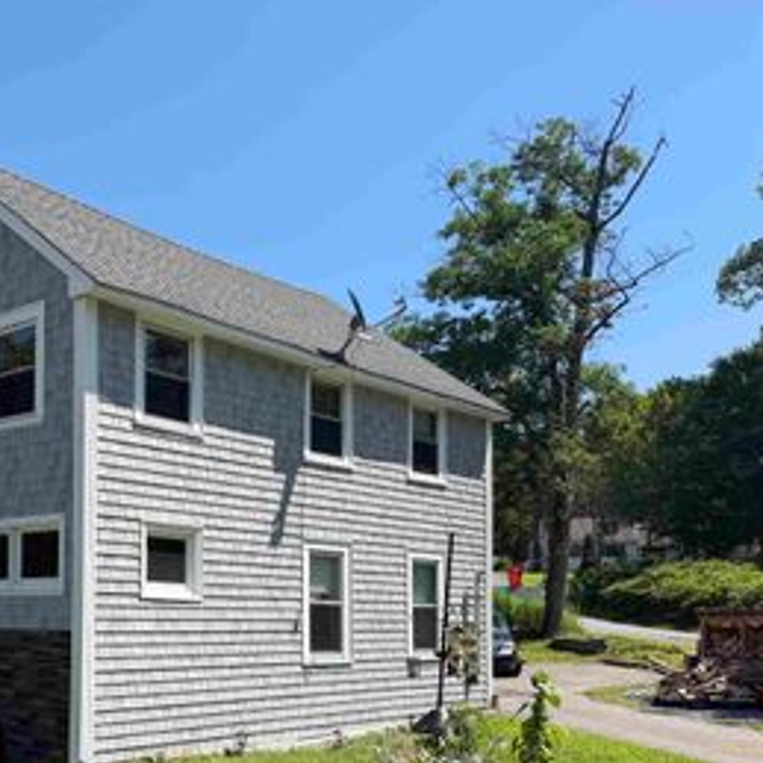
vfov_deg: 40.1
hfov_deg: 39.1
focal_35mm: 41
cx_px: 138
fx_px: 1022
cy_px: 546
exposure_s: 1/3584
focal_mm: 6.76
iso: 80
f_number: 1.78
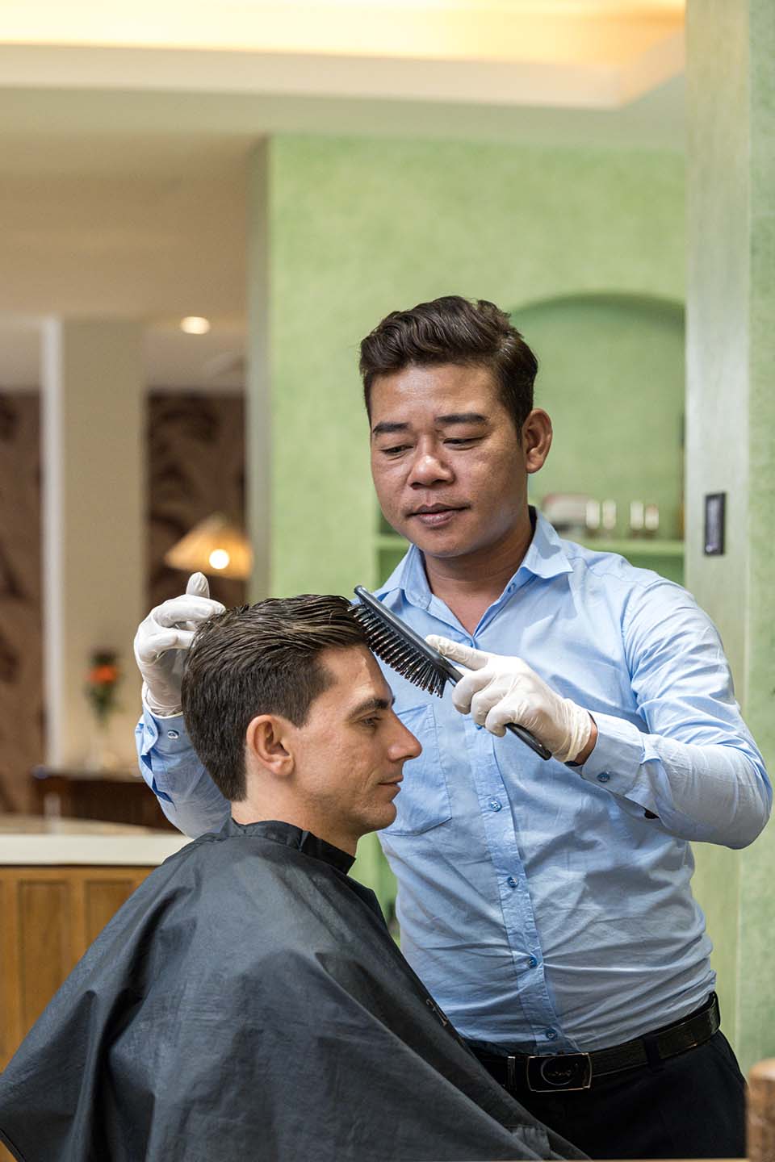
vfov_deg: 16.4
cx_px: 388
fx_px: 4036
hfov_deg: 11.0
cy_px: 581
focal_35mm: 125
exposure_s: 1/200
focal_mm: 125
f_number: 5
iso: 3200
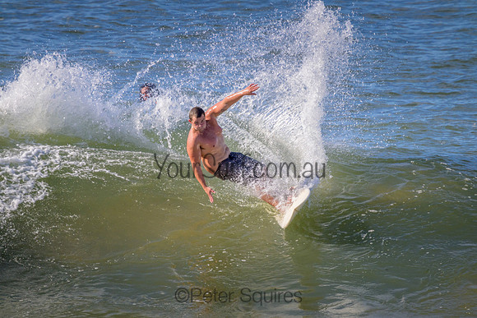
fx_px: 10602
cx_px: 238
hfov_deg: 2.6
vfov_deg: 1.7
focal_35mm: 800
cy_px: 159
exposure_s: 1/2000
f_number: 11
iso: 900
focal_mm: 800
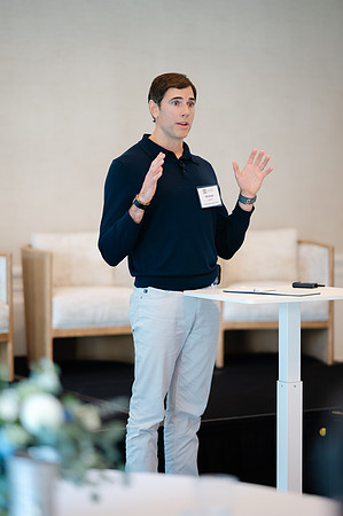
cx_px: 172
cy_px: 258
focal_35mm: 105
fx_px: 1504
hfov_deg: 13.0
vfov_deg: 19.5
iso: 250
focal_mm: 105
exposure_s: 1/125
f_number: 1.4
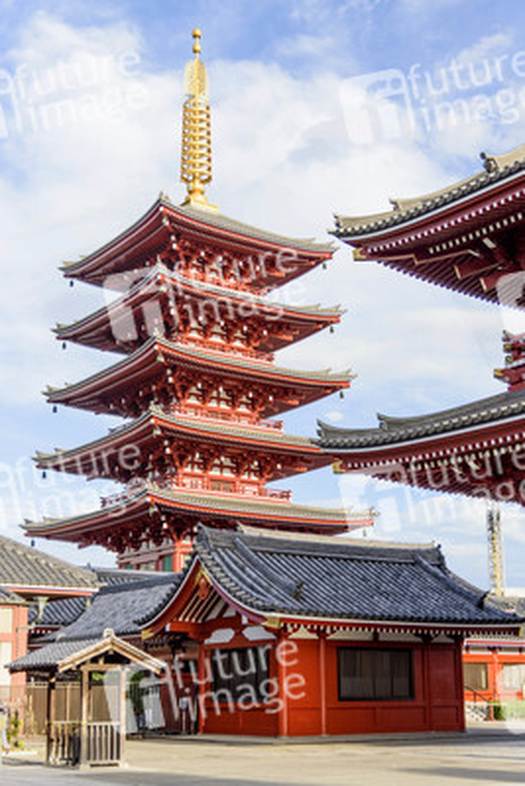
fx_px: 1049
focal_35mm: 48
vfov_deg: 41.1
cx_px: 262
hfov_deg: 28.1
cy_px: 393
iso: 100
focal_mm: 48
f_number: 4
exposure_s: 1/1000
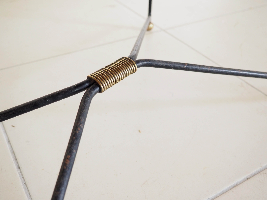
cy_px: 100
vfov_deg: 39.7
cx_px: 134
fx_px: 278
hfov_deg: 51.4
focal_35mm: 36
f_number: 4
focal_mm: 18
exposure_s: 1/60
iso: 1250
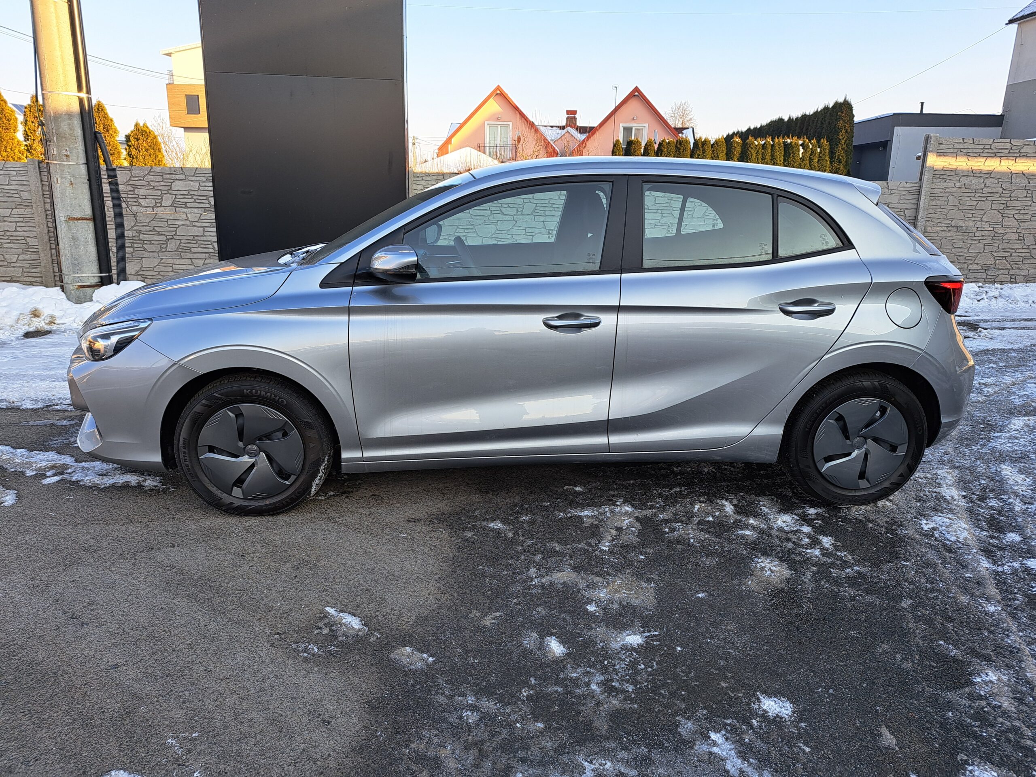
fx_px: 718
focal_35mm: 24
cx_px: 518
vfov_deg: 56.8
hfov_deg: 71.6
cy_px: 388
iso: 50
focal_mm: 5.23
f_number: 1.8
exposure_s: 1/349
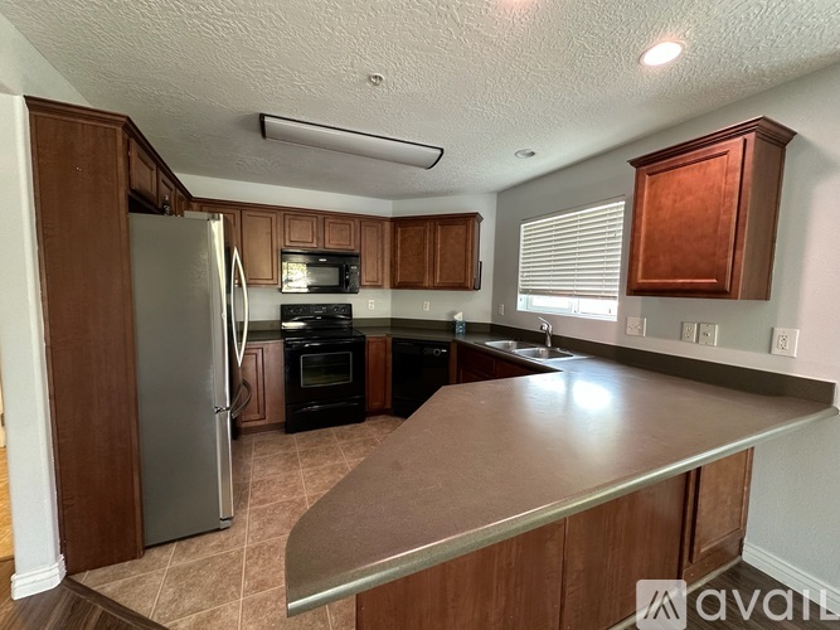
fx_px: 340
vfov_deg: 85.7
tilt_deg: -5.2
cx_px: 420
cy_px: 315
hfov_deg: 102.1
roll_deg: -1.2
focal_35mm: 14
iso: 250
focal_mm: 2.22
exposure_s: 1/60
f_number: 2.2
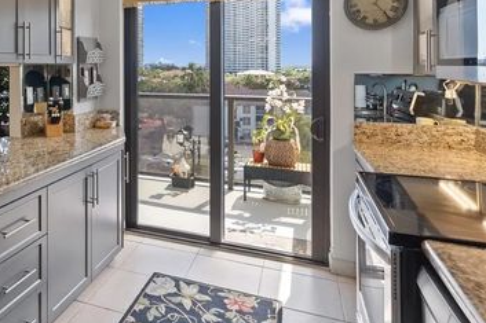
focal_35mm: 29
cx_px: 101
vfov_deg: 43.1
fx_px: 391
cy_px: 70
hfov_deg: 59.0
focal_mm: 16
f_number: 5
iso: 320
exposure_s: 1/15
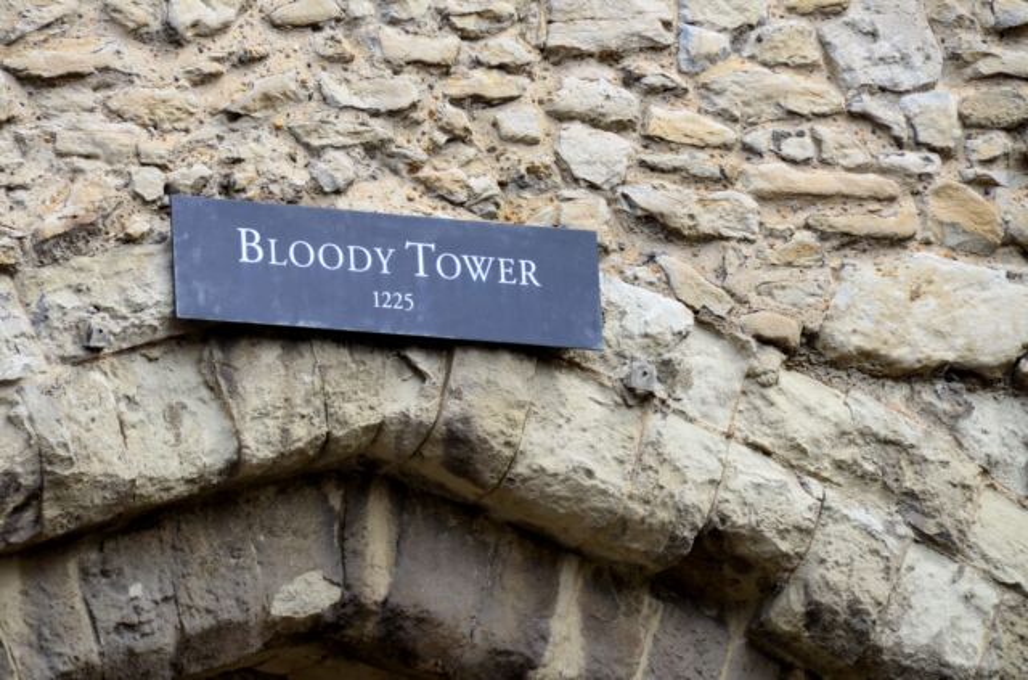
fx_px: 8543
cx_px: 514
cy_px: 340
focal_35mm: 300
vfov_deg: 4.6
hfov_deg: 6.9
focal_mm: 200
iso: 200
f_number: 8
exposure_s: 1/160
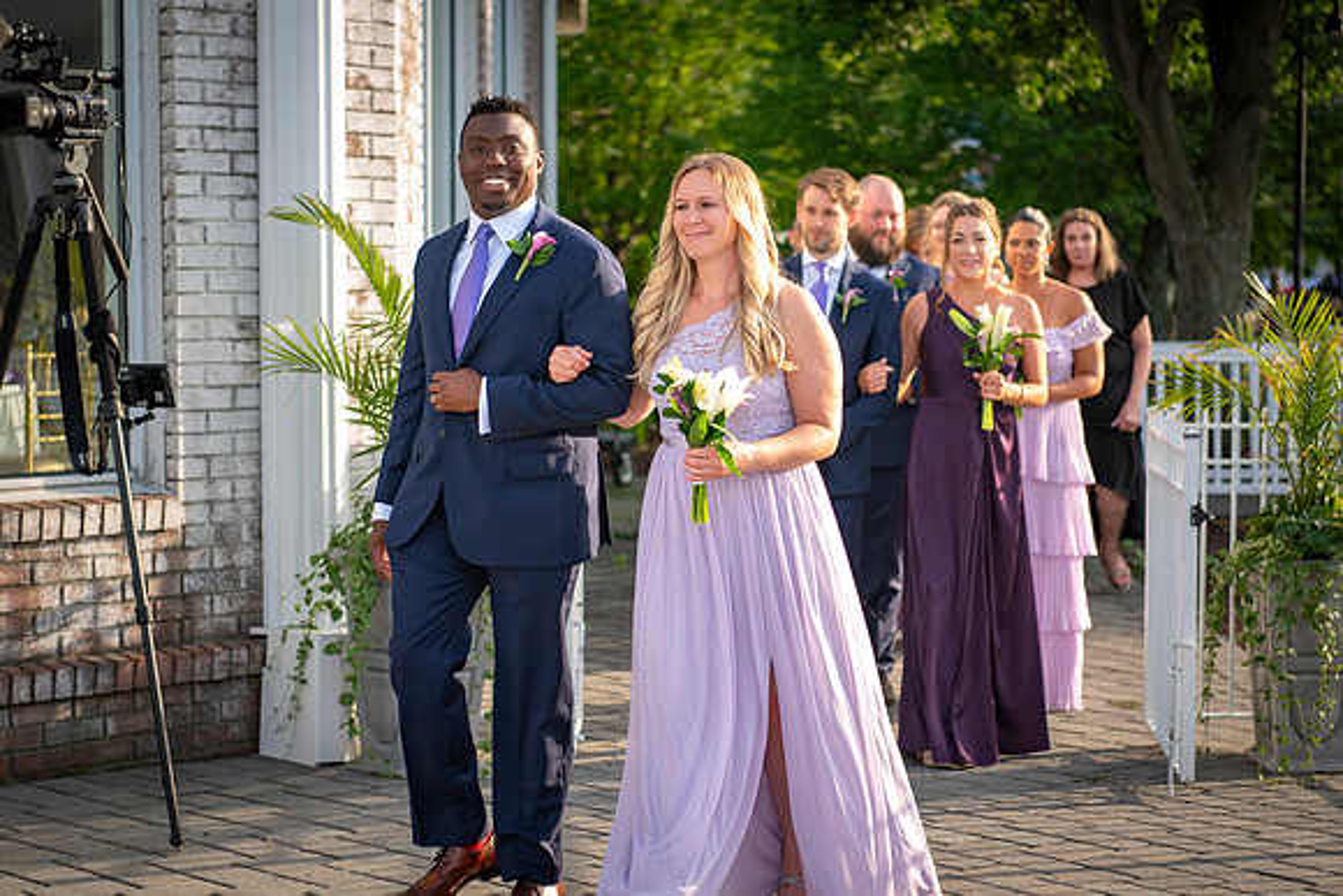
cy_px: 438
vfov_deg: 18.2
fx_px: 2793
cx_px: 660
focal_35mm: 75
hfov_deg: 27.0
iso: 50
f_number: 2.8
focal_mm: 70
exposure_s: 1/200
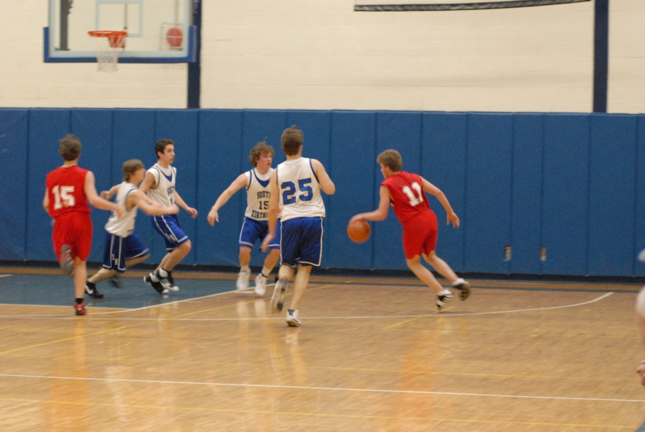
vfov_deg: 11.5
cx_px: 322
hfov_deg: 17.0
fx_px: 2153
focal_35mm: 120
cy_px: 216
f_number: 4
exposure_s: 1/50
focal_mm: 80
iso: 1600
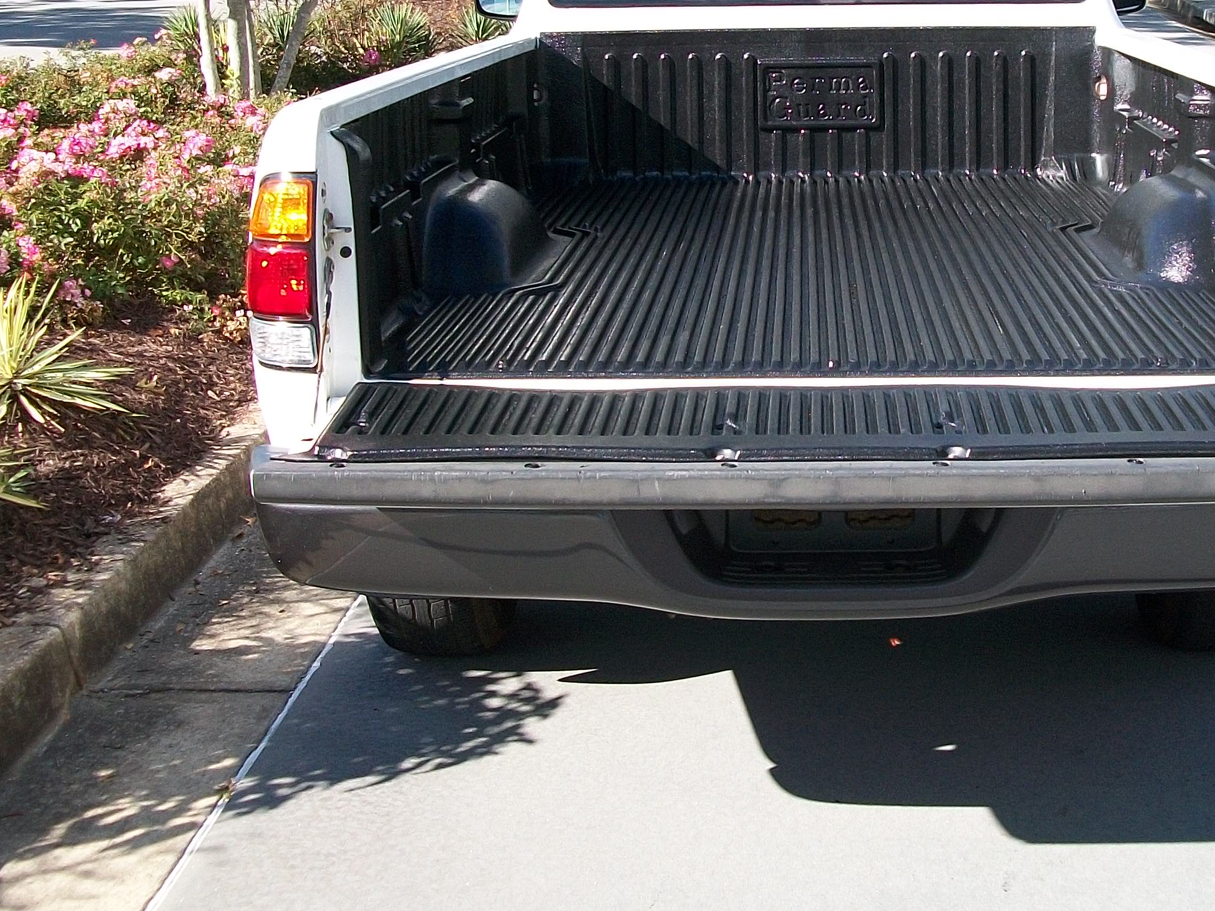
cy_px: 236
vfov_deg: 28.2
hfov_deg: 36.9
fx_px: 1790
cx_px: 858
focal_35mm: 51
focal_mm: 5.7
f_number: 2.9
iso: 80
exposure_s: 1/500
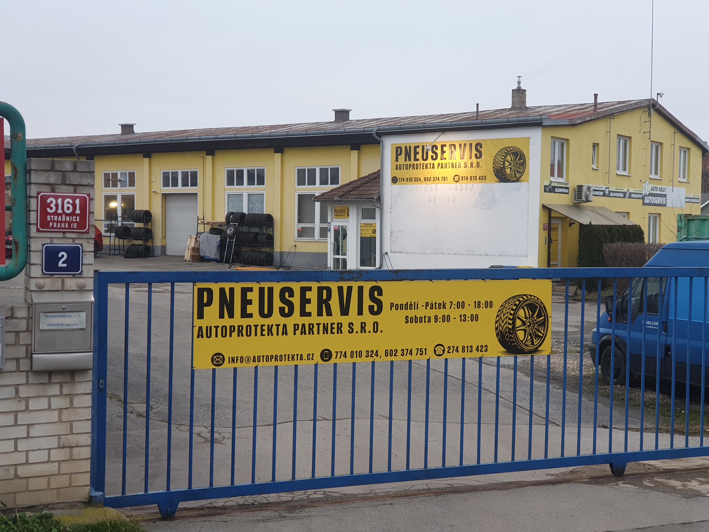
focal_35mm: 52
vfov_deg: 28.0
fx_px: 1065
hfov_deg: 36.8
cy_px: 266
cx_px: 354
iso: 100
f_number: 2.4
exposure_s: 1/33
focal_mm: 6
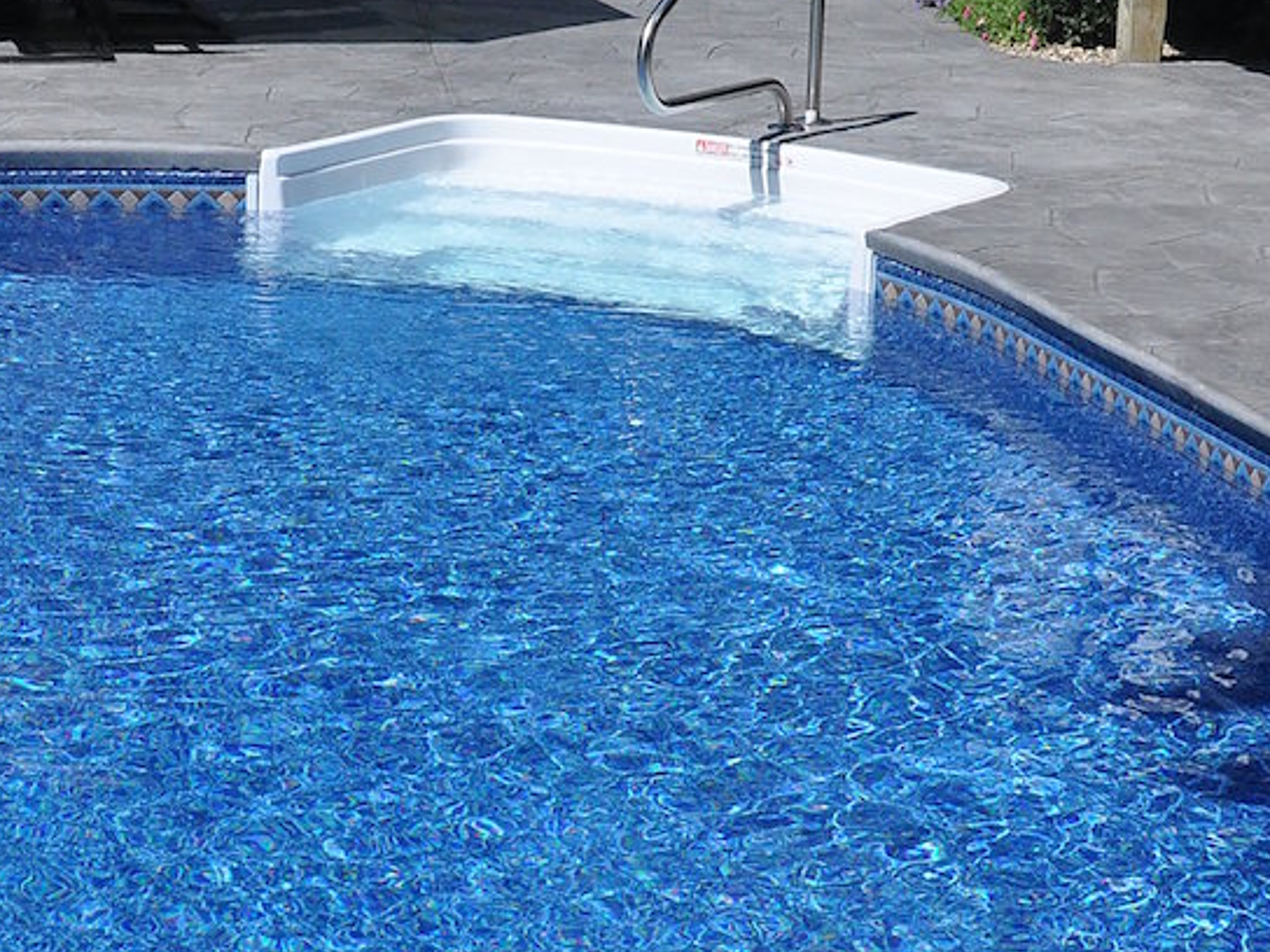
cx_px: 418
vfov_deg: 13.7
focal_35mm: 108
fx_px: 3962
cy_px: 497
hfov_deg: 18.2
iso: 640
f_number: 13
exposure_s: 1/640
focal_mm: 28
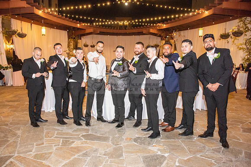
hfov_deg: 69.5
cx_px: 116
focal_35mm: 26
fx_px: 181
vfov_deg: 49.7
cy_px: 90
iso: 1600
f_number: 4
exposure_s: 1/160
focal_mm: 24
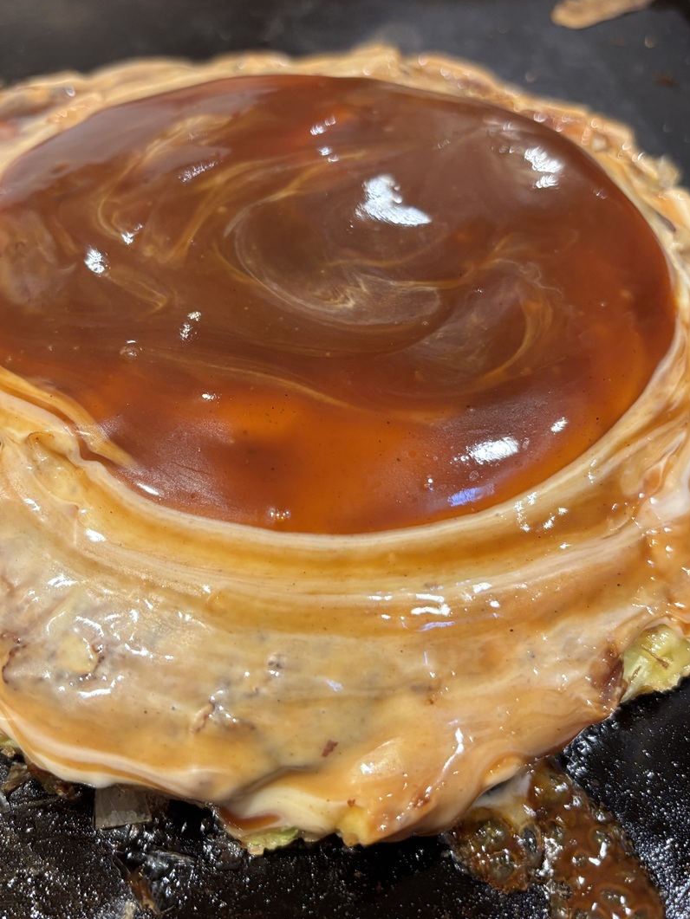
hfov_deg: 40.6
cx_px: 300
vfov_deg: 52.6
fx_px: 930
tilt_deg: -51.8
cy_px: 457
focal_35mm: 35
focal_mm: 5.96
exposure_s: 1/60
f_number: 1.6
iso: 200
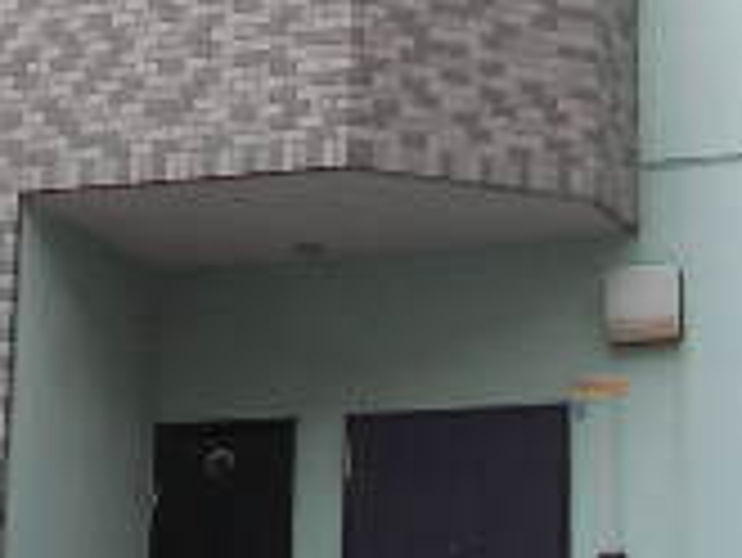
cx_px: -90
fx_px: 3153
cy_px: -369
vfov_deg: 9.7
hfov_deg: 13.1
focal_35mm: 147
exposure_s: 1/175
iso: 71
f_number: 4.1
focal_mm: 5.8
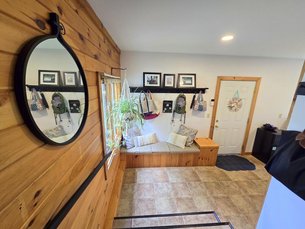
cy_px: 114
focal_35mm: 13
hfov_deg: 106.2
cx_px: 152
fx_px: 115
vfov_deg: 89.9
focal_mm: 2.2
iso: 160
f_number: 2.2
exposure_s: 1/60
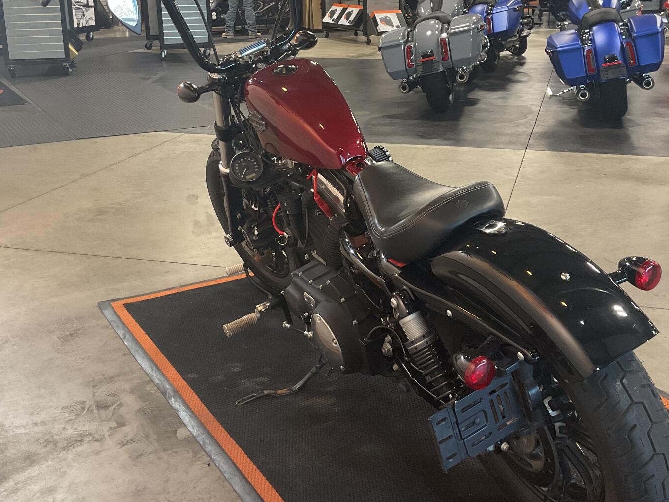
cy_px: 188
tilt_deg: -16.0
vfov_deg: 33.4
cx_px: 366
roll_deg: +0.7
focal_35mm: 43
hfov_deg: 43.8
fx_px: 831
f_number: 1.8
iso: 100
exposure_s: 1/50
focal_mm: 3
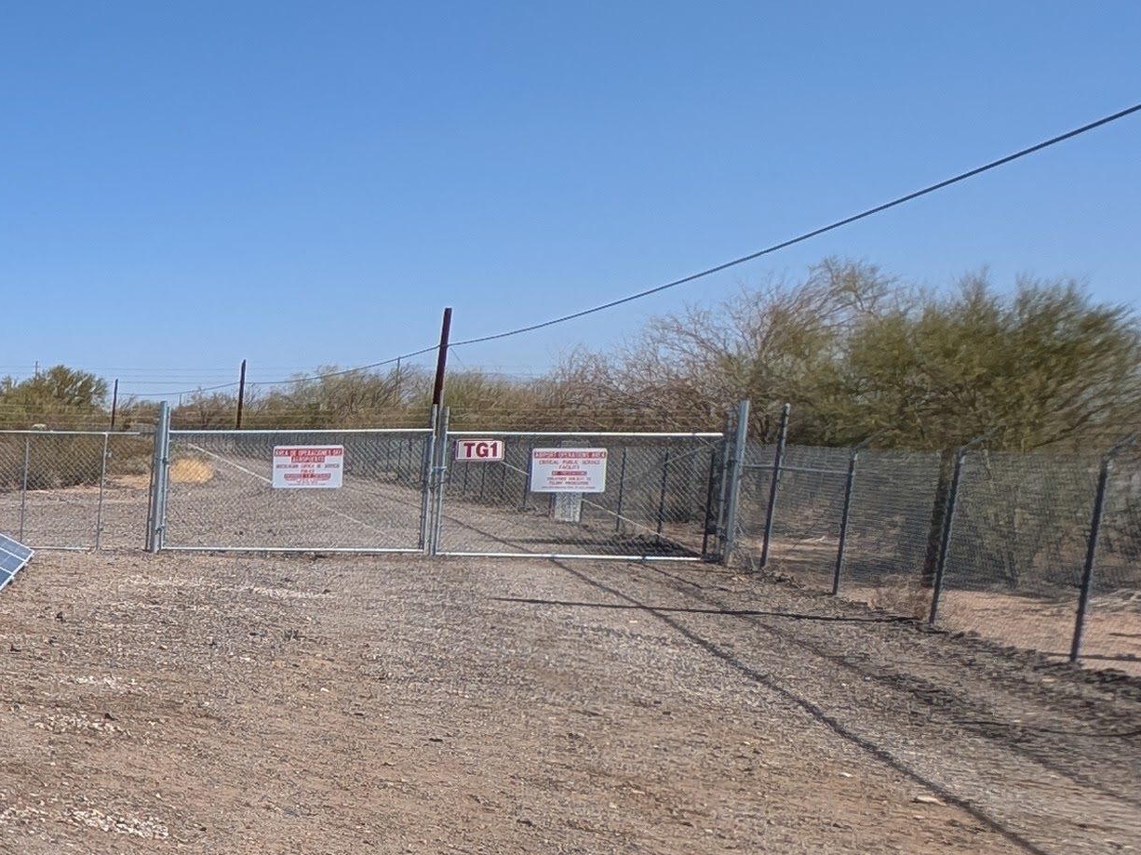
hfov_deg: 30.3
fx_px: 1318
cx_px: -505
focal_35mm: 40
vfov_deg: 35.4
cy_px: 611
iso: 37
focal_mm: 2.23
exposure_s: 1/3049
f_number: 1.95
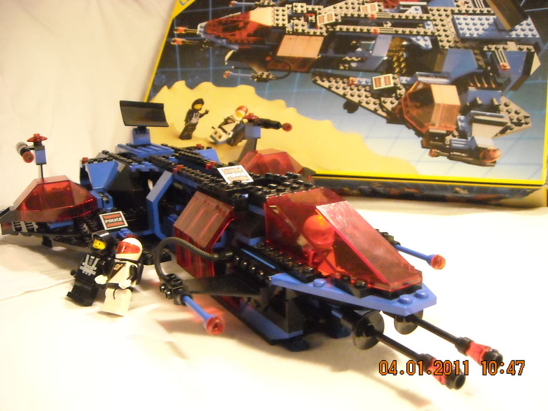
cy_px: 206
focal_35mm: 35
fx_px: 554
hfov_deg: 52.6
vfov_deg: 40.7
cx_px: 274
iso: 800
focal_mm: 5.7
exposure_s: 1/54
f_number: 2.8
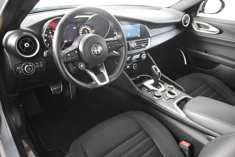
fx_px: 166
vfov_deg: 50.4
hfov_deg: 70.4
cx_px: 118
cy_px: 78
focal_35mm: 26
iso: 3200
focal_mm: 17
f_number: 2.8
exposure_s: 1/25
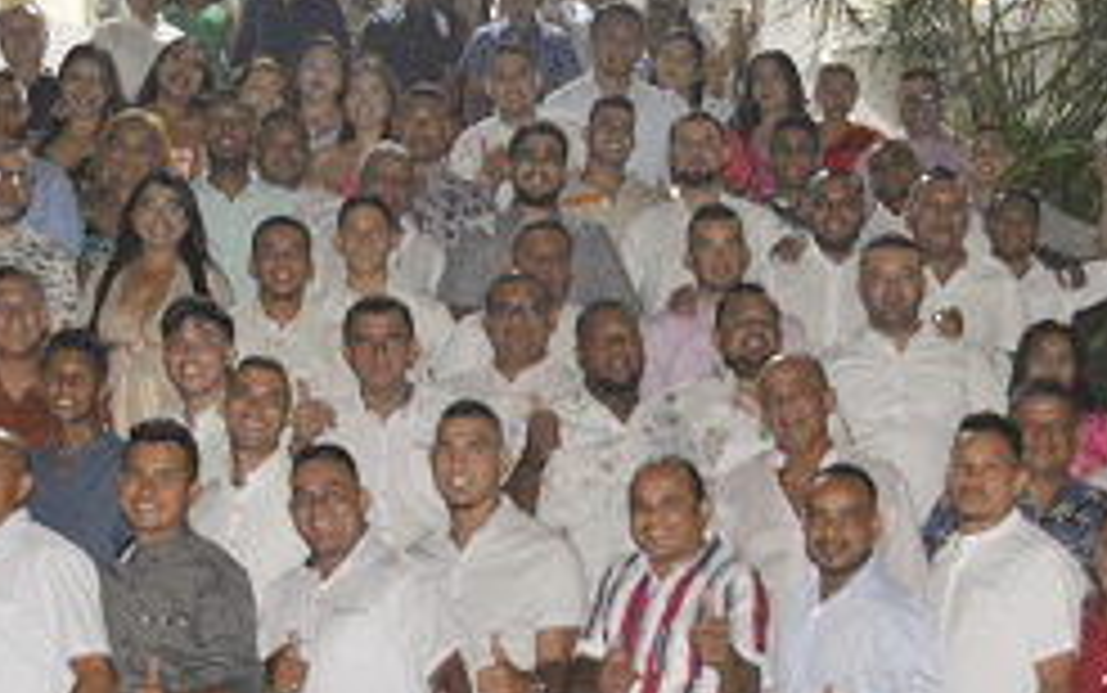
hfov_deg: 25.2
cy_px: 486
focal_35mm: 82
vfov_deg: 15.9
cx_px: 603
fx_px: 2475
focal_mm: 22
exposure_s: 1/60
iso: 3200
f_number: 3.8
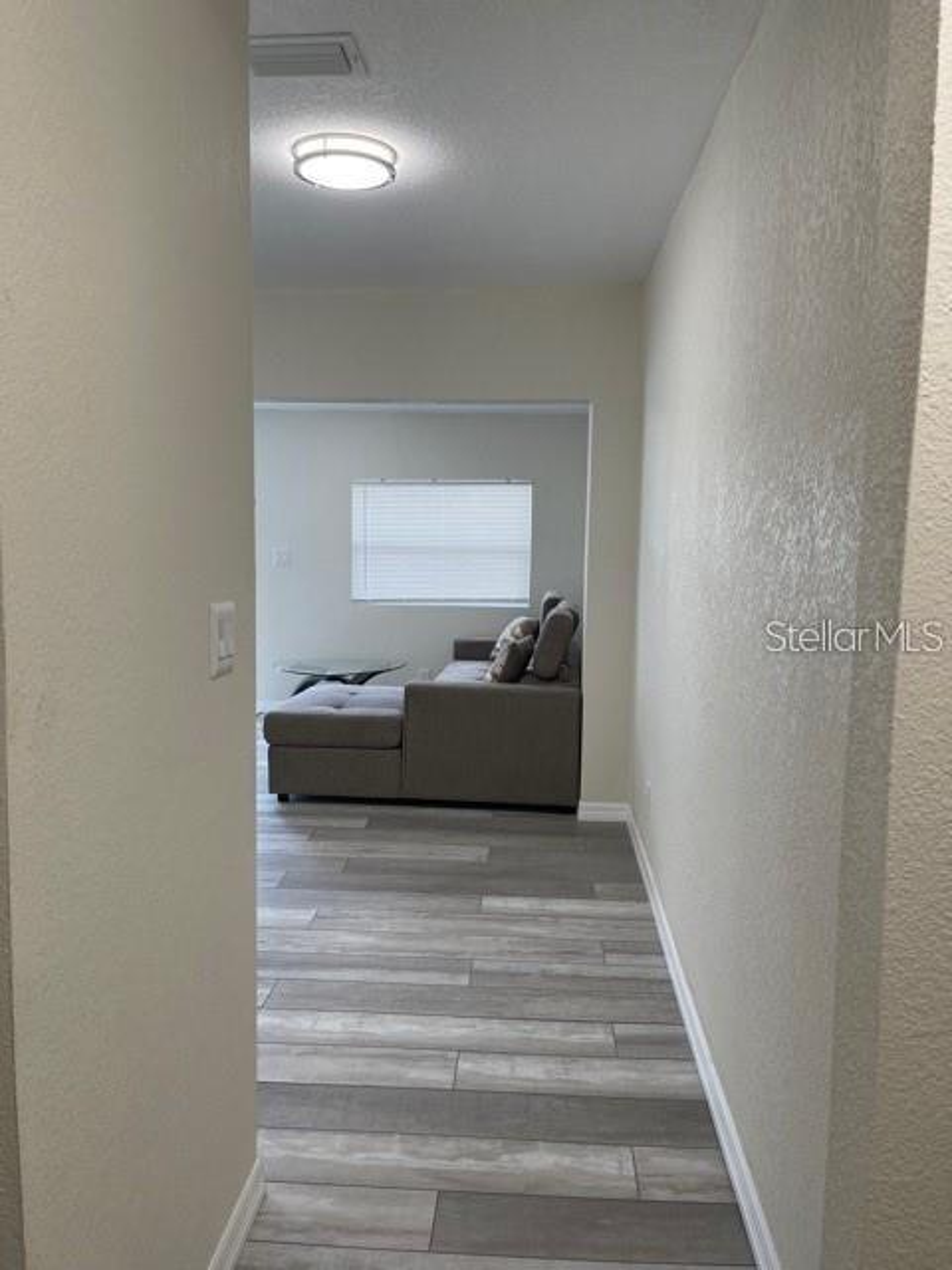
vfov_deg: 67.3
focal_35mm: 26
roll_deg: +0.0
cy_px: 635
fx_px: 953
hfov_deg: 53.1
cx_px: 476
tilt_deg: -5.6
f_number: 1.6
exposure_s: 1/120
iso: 80
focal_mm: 5.1
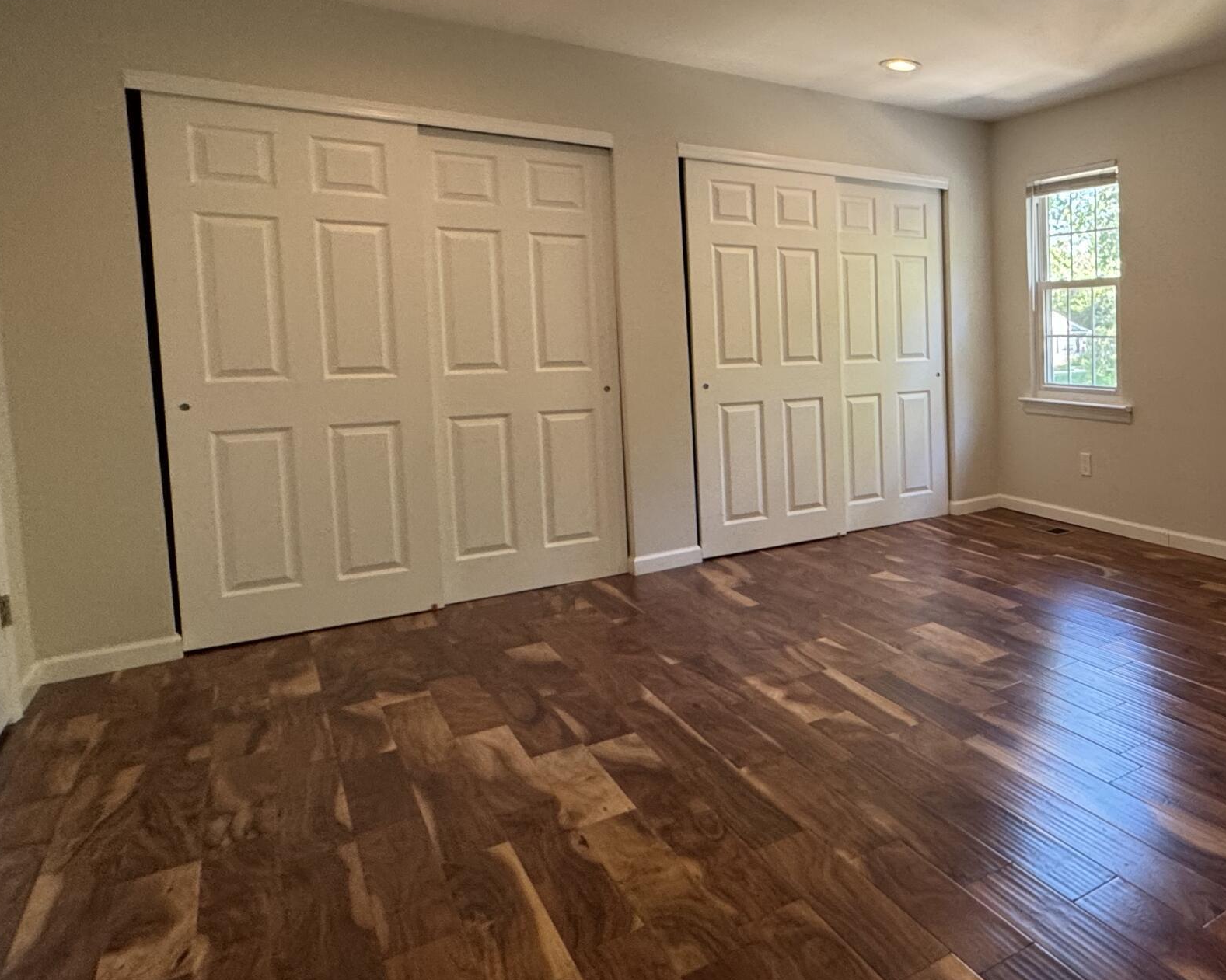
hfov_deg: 55.4
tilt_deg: -5.4
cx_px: 1144
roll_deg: +1.0
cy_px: 402
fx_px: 943
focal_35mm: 26
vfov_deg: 54.6
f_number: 2.2
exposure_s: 1/60
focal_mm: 2.22
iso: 250
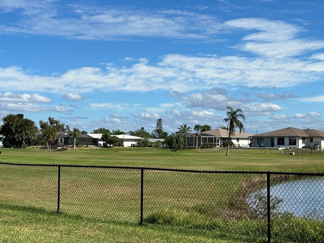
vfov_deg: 22.6
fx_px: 608
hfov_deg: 29.8
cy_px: 123
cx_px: 154
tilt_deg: +1.2
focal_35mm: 65
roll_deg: -0.6
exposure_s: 1/7092
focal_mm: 6.86
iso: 64
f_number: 1.78
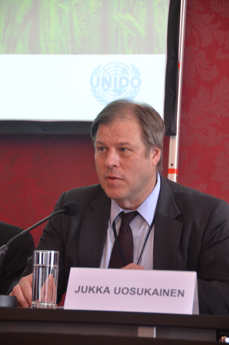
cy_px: 172
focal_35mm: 142
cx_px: 114
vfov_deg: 14.4
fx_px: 1366
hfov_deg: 9.6
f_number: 5.3
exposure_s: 1/15
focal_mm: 95
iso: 640
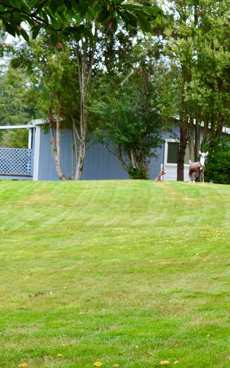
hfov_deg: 12.6
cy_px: 183
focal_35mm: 102
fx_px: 1023
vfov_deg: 20.4
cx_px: 262
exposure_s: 1/200
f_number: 10
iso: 400
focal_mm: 44
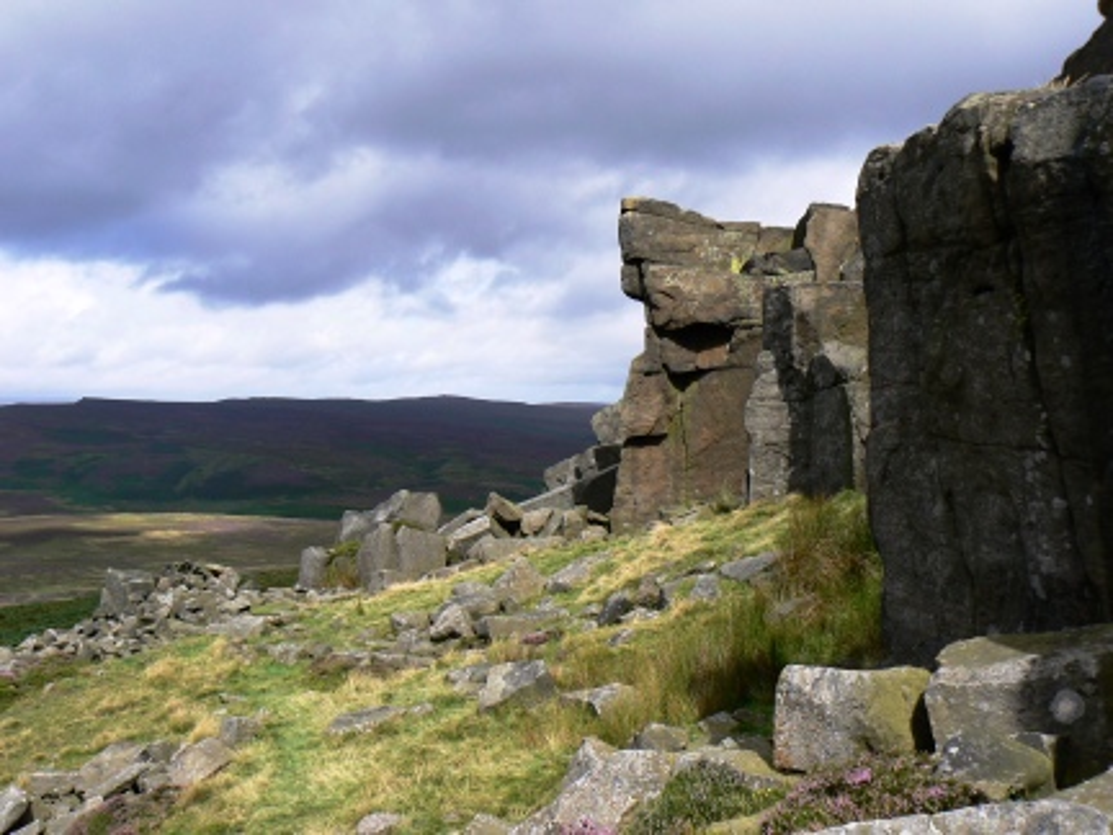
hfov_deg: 51.4
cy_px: 418
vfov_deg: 39.7
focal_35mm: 36
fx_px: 1157
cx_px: 556
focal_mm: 6
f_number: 5.6
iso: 80
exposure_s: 1/500
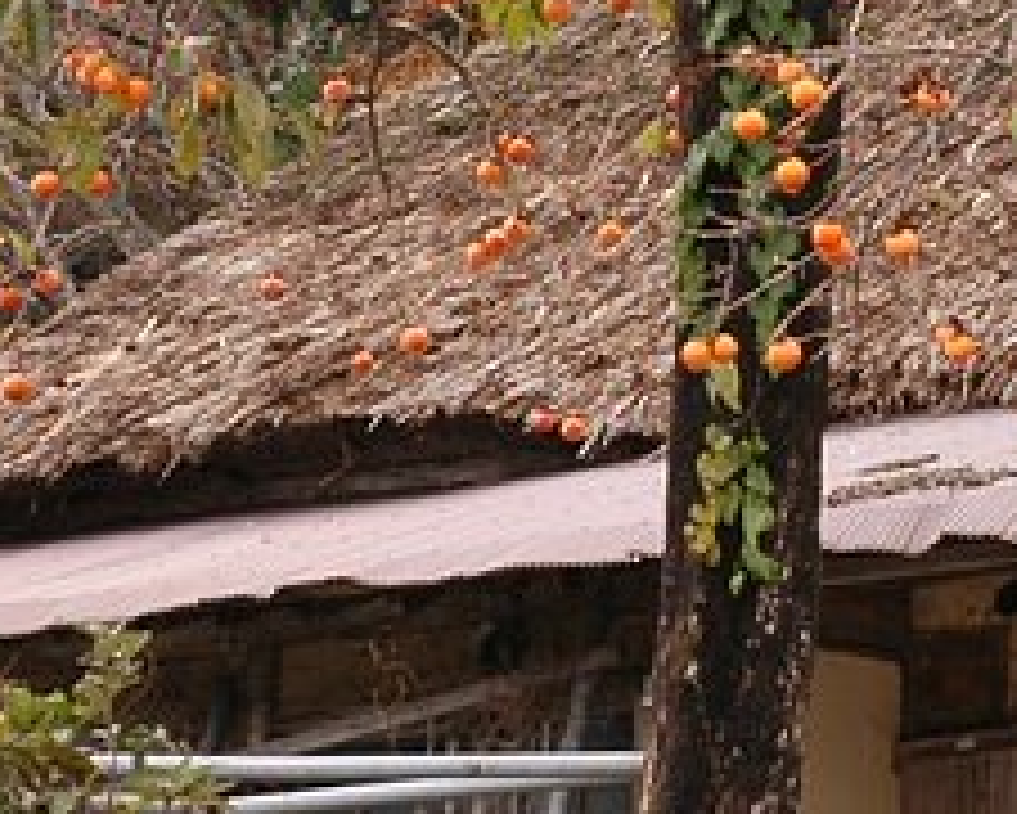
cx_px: 1580
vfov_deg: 4.9
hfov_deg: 6.0
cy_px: 115
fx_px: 9606
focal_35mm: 319
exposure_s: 1/10
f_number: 13
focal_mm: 50
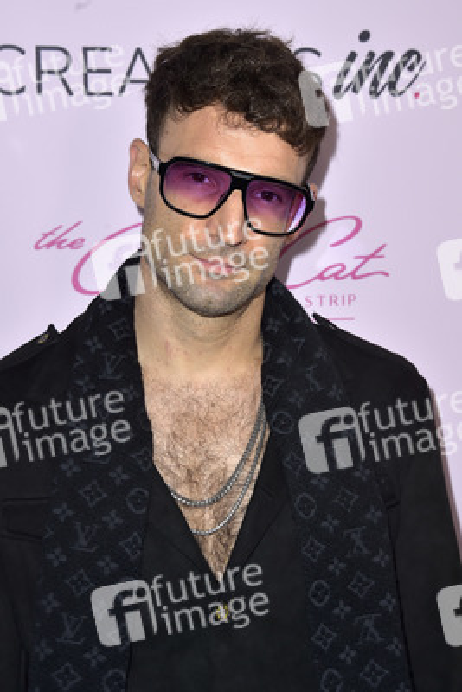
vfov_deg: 22.1
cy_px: 346
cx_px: 231
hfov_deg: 14.9
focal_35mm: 92
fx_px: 1769
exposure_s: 1/250
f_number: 7.1
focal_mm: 92
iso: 200
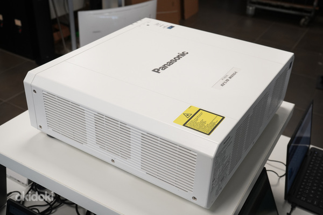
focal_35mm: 39
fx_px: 350
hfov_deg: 49.6
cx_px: 162
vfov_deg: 34.2
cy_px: 108
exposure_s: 1/125
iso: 2000
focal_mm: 39
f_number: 7.1
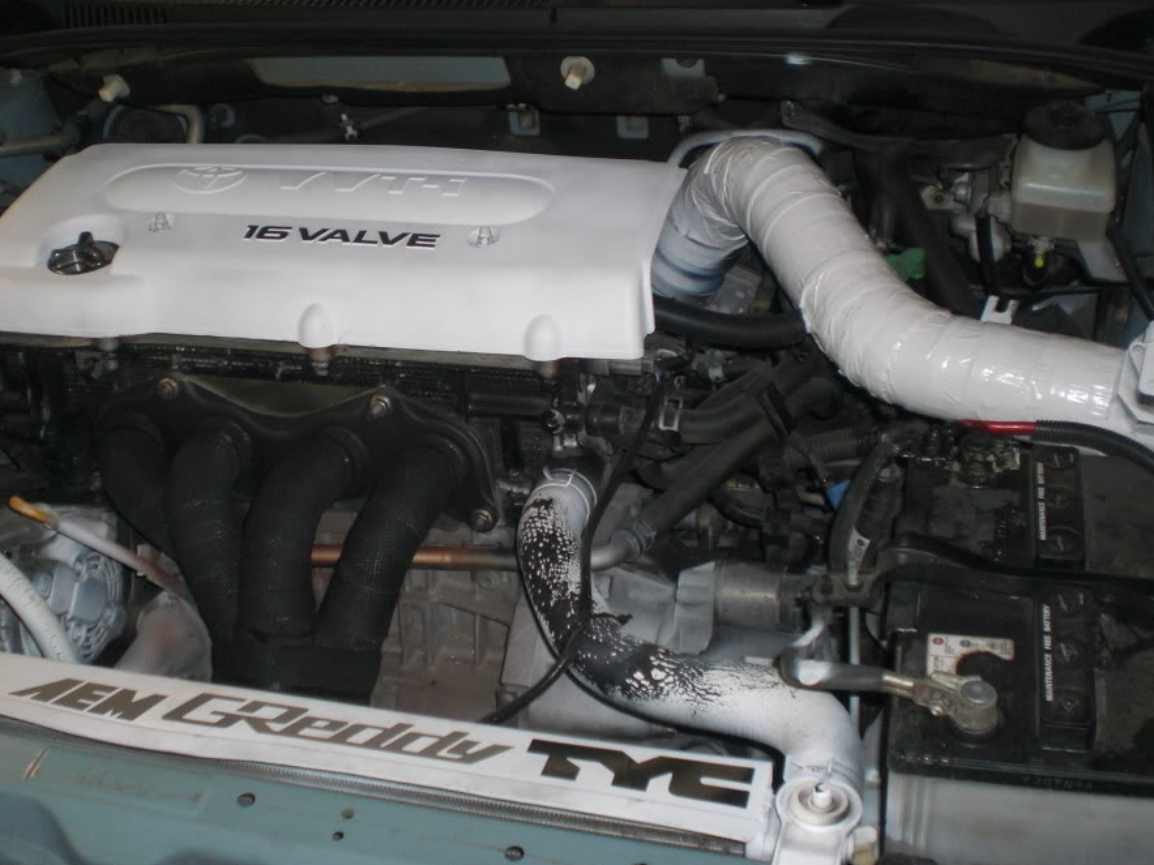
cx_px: 510
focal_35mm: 44
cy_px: 373
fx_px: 1467
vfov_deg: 32.8
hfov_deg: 42.9
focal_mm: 6.3
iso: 200
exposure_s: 1/60
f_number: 3.1
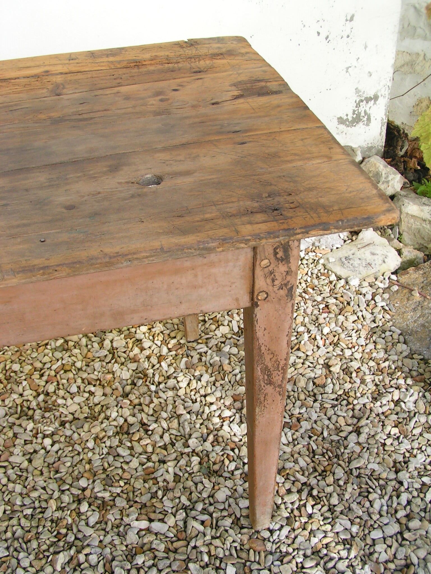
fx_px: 631
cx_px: 216
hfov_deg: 37.7
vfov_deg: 49.0
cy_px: 287
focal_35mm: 38
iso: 50
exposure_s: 1/100
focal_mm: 5.8
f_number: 5.6
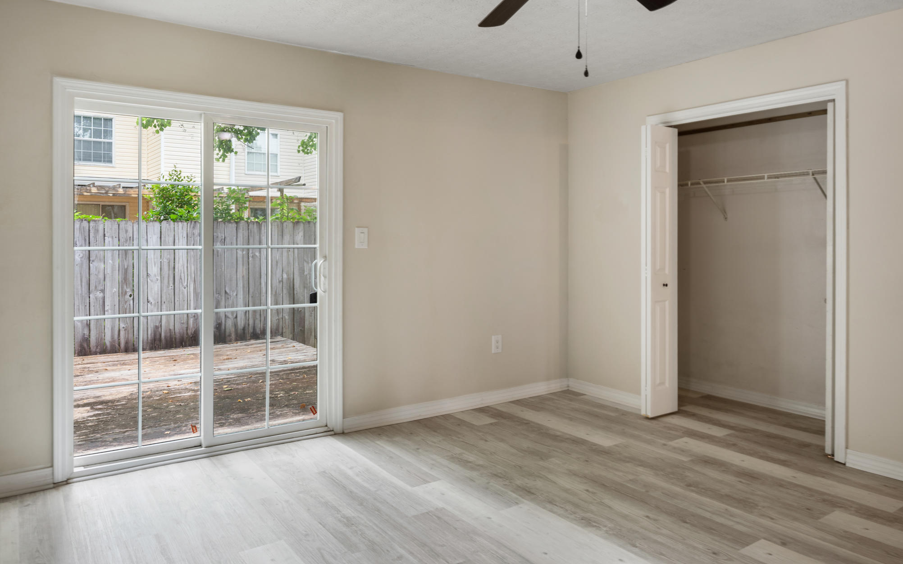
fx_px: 615
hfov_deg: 72.6
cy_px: 262
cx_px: 454
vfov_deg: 49.2
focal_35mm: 25
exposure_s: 1/3
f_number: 8
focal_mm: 24
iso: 100
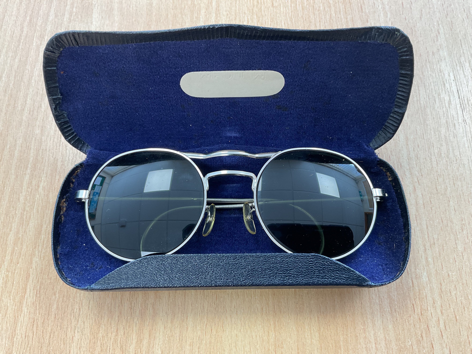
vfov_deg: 48.2
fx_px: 395
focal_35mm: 29
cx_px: 236
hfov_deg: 61.7
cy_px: 177
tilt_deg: -72.3
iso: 40
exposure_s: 1/60
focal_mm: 3
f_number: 1.8
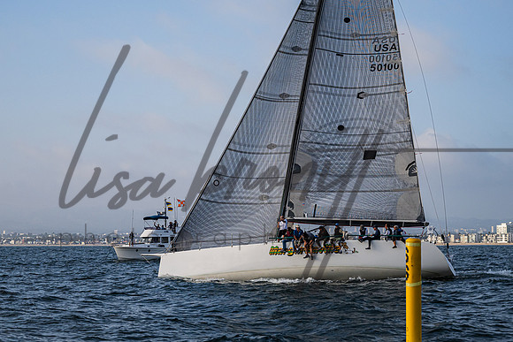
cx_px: 263
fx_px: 1147
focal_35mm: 81
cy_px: 115
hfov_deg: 25.2
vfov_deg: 16.9
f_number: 4
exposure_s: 1/6400
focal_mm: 60
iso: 320
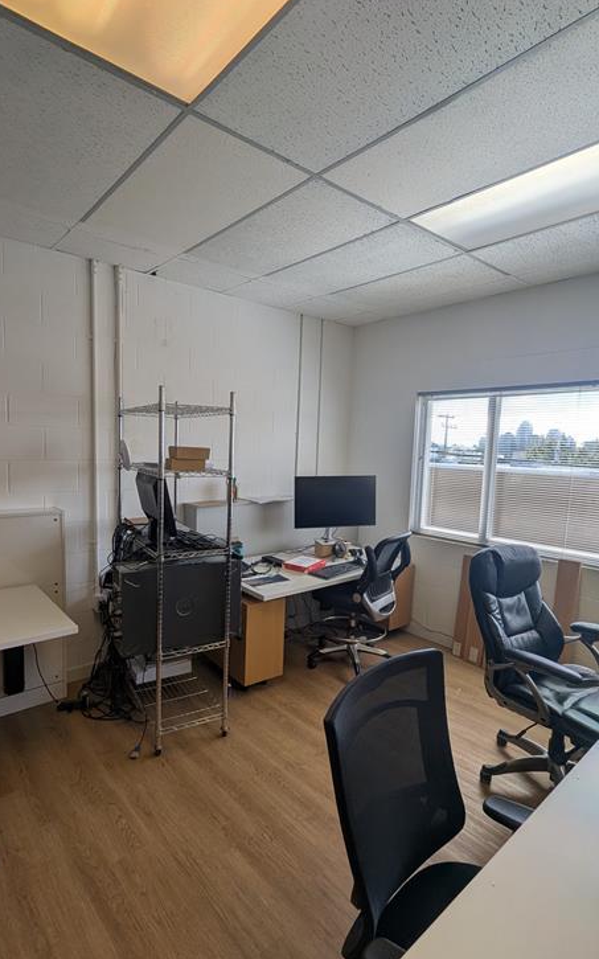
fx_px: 470
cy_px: 496
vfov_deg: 91.1
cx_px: 263
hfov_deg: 64.8
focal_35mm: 18
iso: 53
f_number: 2.2
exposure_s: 1/474
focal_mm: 2.35
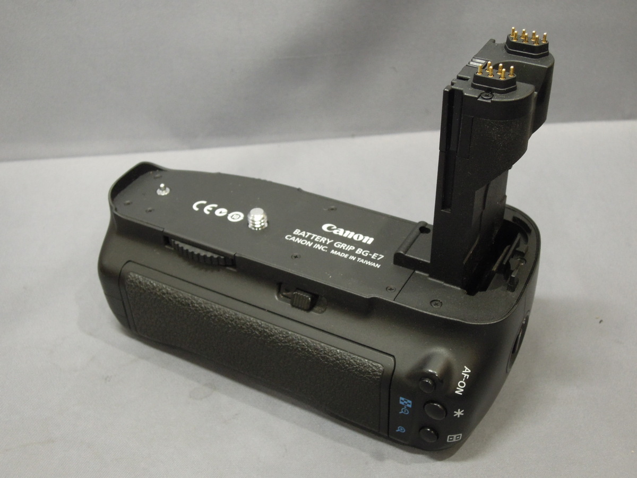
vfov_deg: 32.2
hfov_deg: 42.1
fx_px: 828
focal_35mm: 45
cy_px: 239
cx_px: 318
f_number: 4
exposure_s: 1/20
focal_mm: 8.1
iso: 400
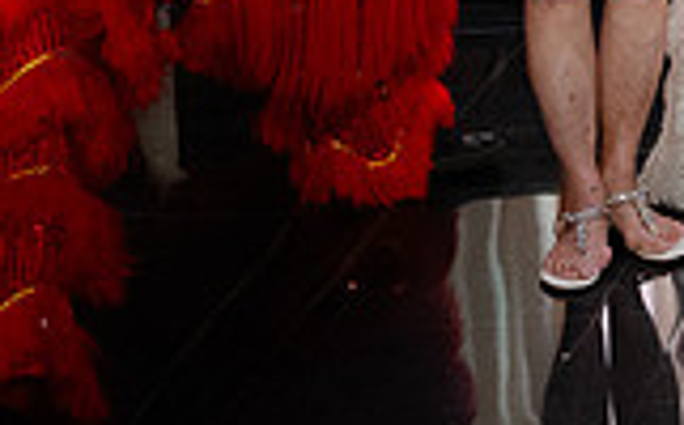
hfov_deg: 15.9
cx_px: 1187
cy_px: -444
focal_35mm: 114
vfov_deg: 10.5
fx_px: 2121
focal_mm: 28
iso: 1600
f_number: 3.2
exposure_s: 1/125
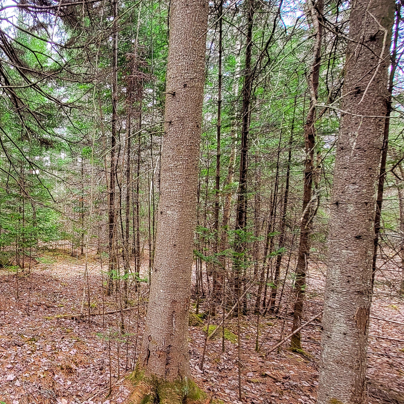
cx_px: 30
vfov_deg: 66.5
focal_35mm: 23
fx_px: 304
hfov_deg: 56.6
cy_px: 247
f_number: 2.2
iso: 160
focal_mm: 2.2
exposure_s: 1/60
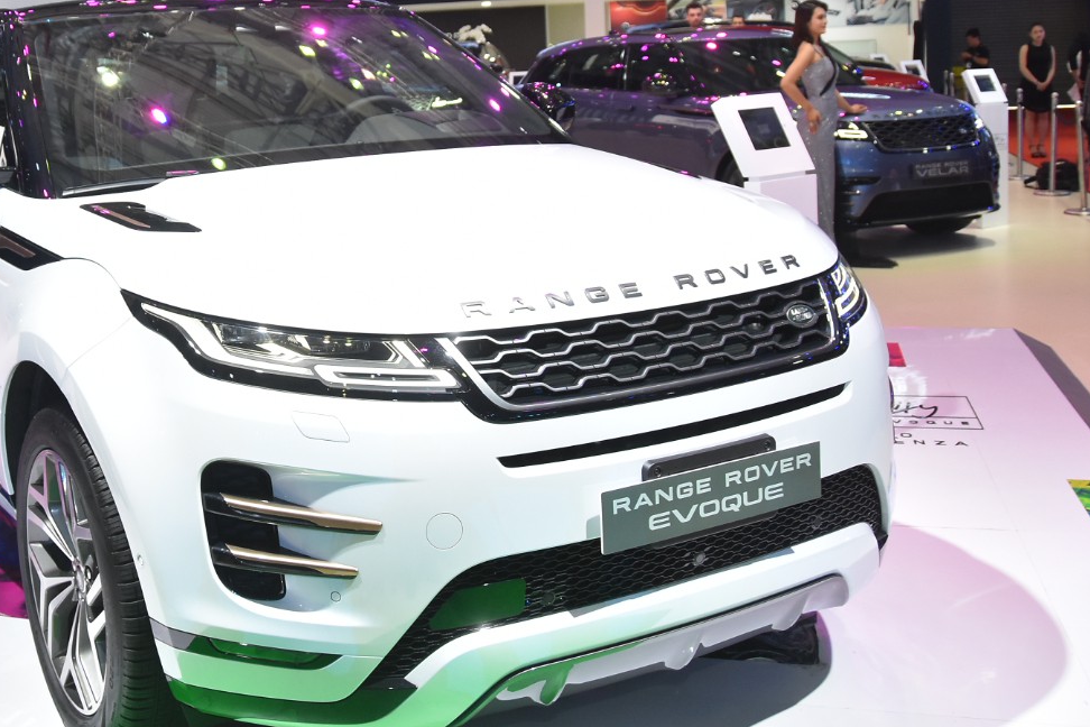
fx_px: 1362
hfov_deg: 42.4
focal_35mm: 45
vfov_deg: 29.4
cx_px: 286
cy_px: 184
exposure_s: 1/160
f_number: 3.5
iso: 800
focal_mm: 18
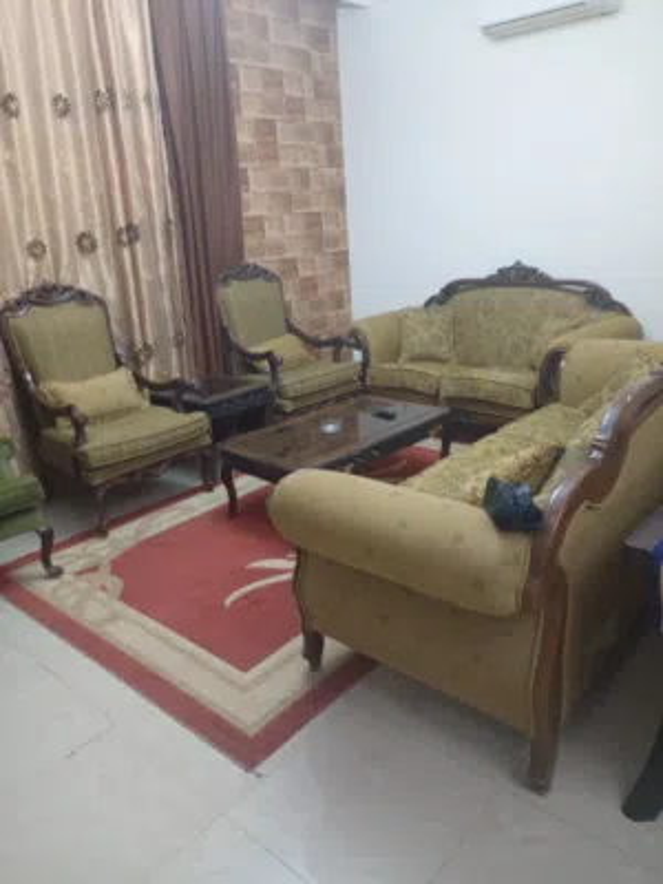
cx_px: 332
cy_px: 442
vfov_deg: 67.3
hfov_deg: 53.1
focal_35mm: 26
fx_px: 664
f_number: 1.8
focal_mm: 4.25
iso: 1203
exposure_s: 1/20
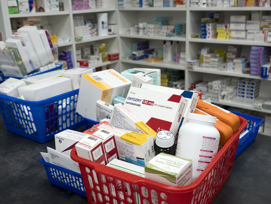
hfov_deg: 47.9
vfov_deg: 36.8
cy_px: 102
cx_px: 136
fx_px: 305
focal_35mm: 39
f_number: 4
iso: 400
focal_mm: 19
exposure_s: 1/200
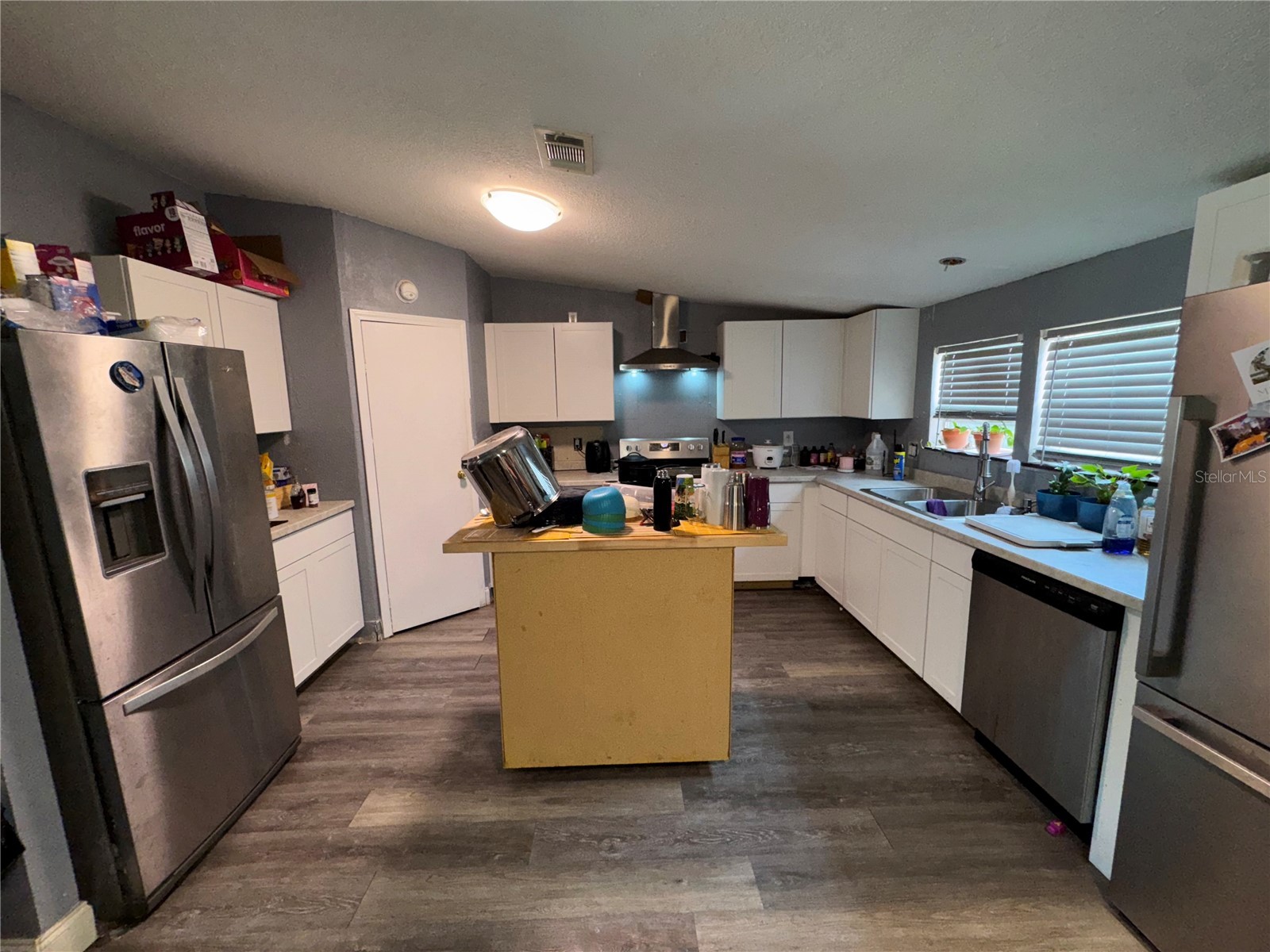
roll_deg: +2.0
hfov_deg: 102.1
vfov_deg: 85.7
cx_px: 635
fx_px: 514
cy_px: 476
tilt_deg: -8.6
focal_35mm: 14
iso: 80
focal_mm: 2.22
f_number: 2.2
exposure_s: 1/62
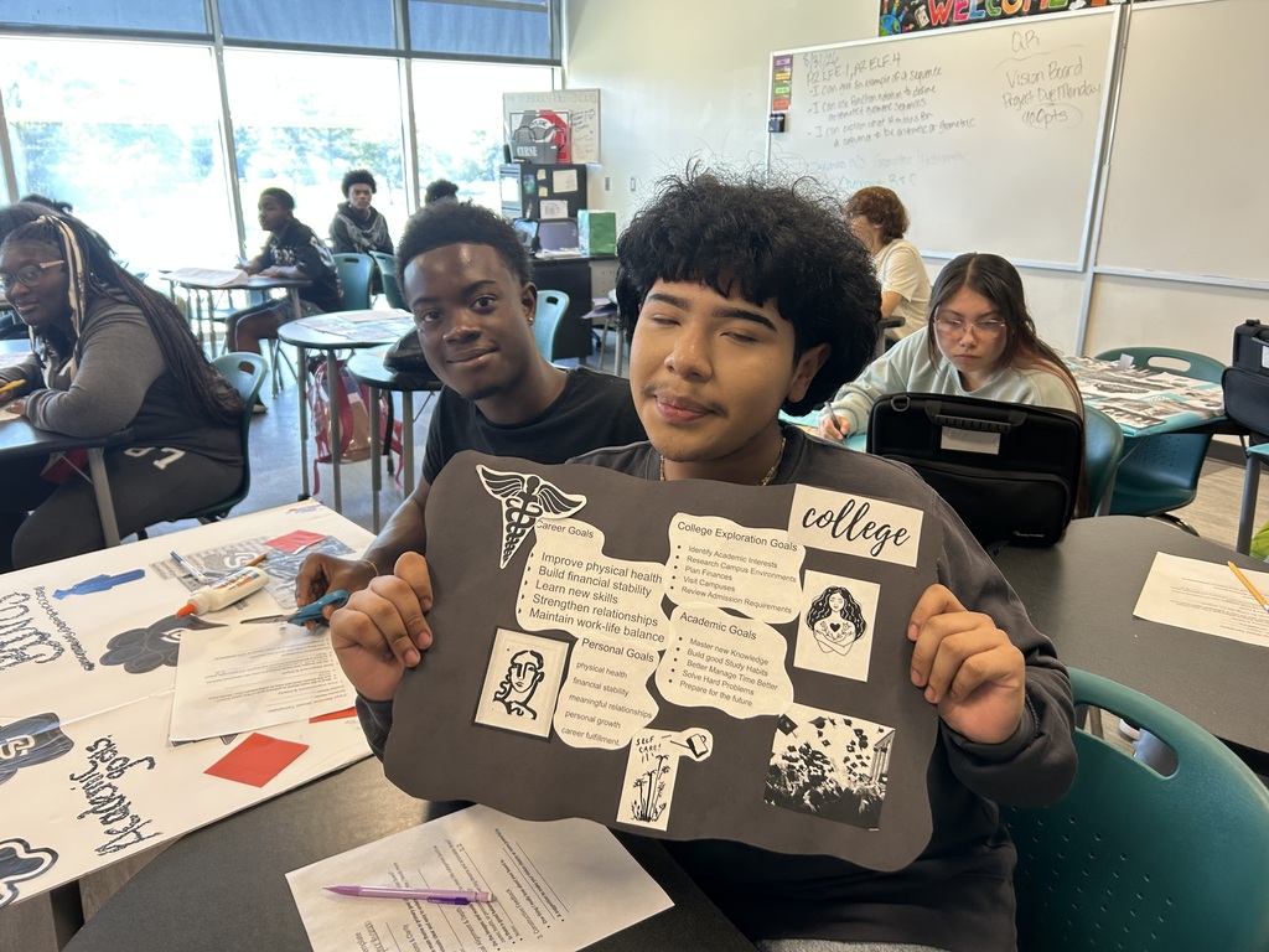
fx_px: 953
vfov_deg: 53.1
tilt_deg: -17.7
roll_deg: -0.2
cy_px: 476
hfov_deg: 67.3
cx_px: 634
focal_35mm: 26
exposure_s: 1/60
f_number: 1.5
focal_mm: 5.7
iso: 100
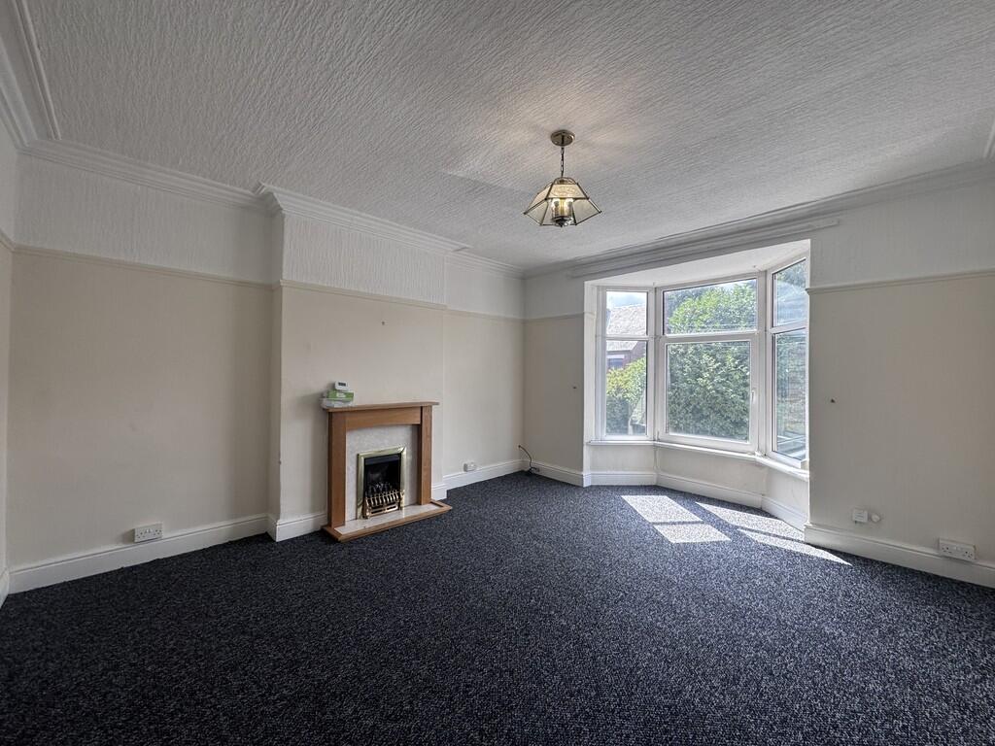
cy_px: 373
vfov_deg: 85.7
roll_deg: +0.1
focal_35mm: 14
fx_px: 402
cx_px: 498
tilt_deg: -0.7
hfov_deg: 102.1
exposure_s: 1/194
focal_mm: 2.22
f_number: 2.2
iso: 40
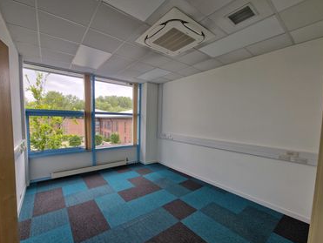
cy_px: 130
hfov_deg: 101.9
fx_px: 131
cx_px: 152
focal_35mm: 14
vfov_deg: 85.6
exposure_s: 1/101
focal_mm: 2.2
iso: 50
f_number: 2.2
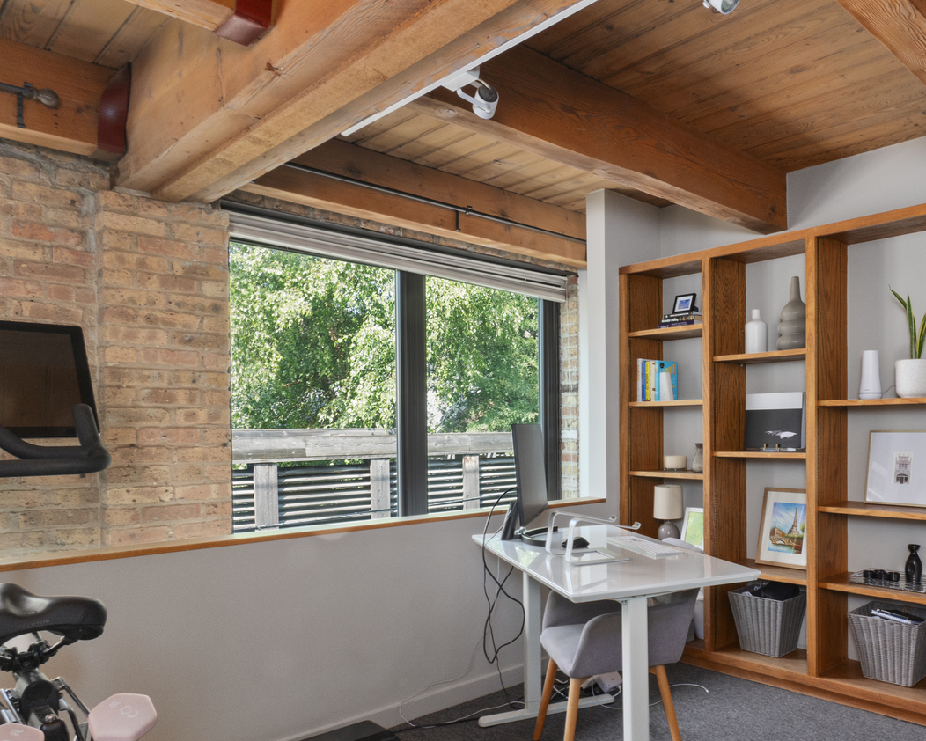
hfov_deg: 62.7
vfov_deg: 54.6
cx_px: 681
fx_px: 713
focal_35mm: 26
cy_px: 438
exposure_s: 1/2
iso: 400
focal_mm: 12
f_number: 11
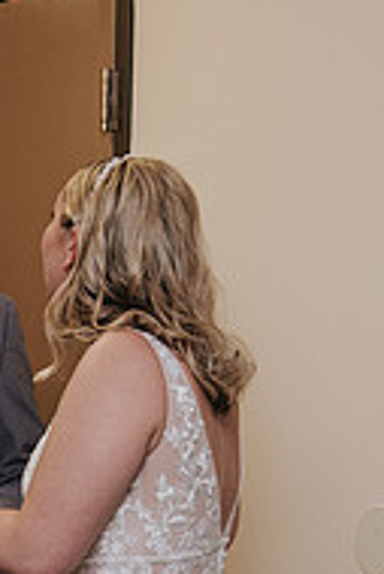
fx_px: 1980
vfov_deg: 16.4
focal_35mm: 124
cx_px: -44
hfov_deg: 10.9
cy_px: 465
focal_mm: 35
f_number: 4
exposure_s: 1/200
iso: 800
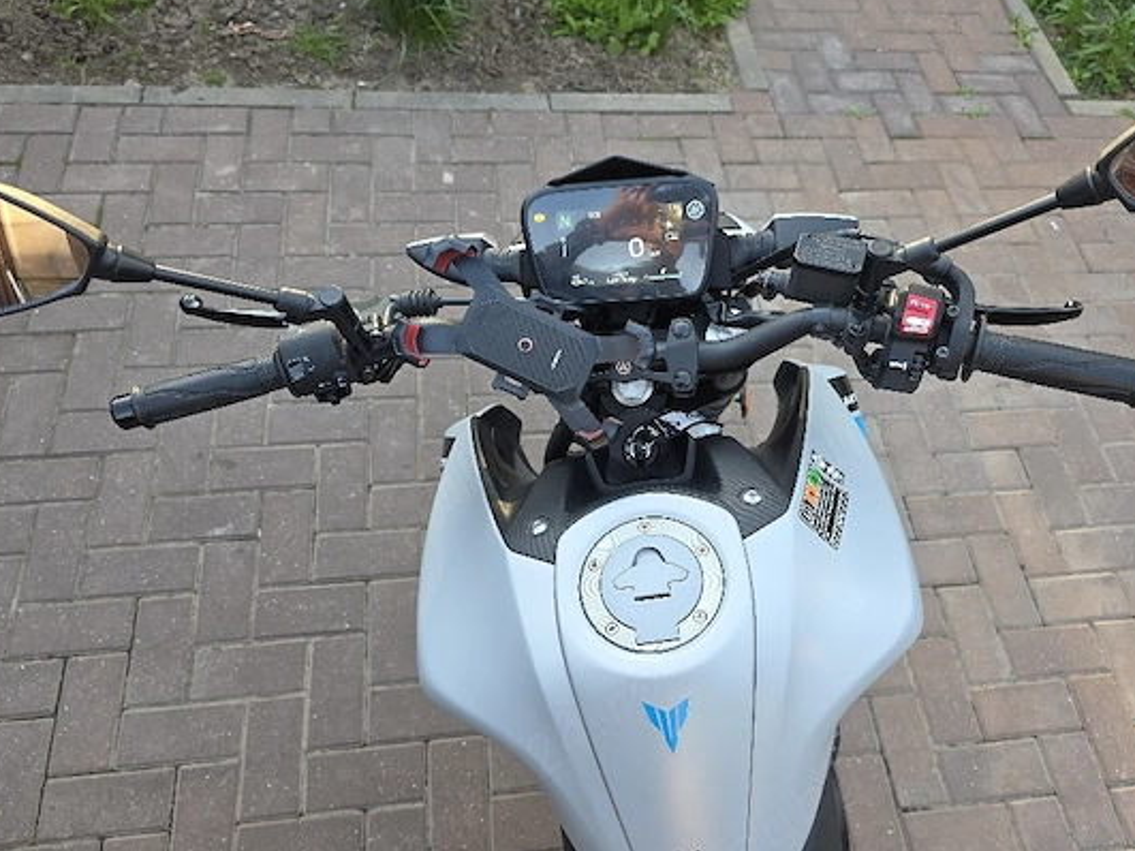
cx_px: 611
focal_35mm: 26
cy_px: 447
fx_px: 852
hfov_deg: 67.2
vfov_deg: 53.0
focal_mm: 6.3
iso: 64
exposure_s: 1/60.2
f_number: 1.7
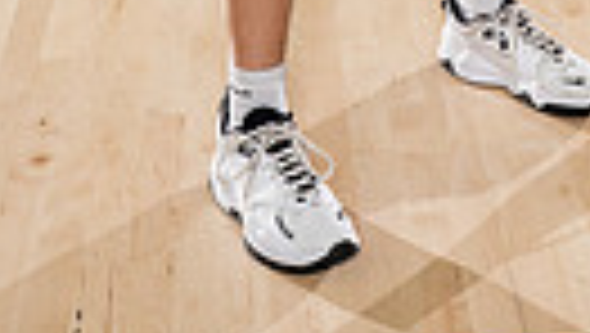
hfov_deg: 19.9
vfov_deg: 9.7
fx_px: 1629
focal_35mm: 104
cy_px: -572
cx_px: 585
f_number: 8
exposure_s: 1/250
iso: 640
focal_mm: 29
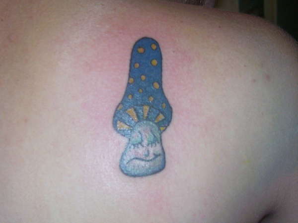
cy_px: 112
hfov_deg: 44.8
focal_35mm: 42
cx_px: 149
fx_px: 362
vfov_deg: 34.3
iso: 125
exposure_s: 1/60
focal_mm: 7
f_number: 3
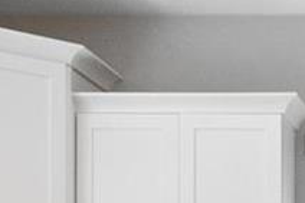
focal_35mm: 121
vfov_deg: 10.6
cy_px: 366
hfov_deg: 15.4
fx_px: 1024
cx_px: 482
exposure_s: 1/50
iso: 400
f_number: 8
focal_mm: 8
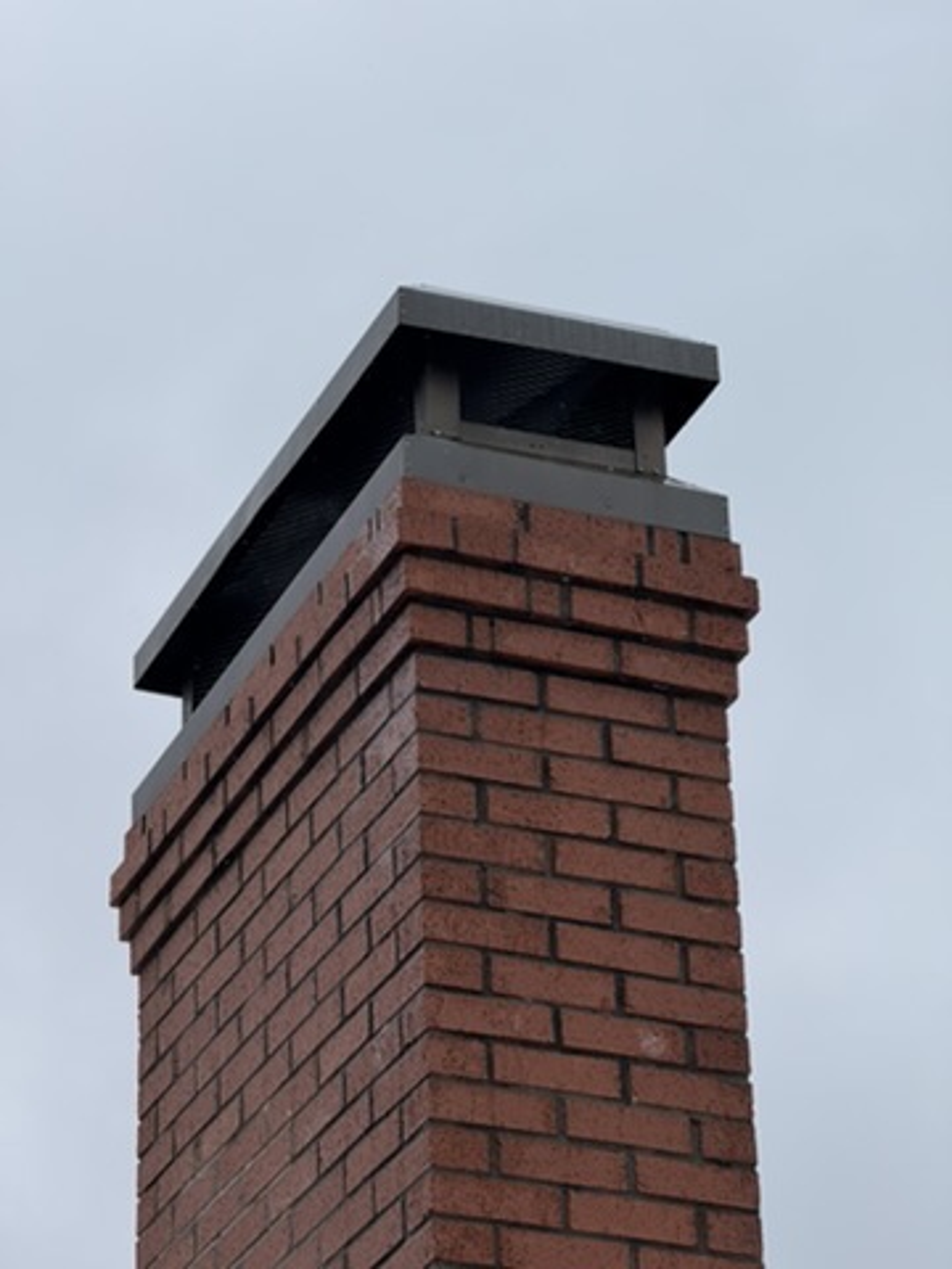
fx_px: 4400
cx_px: 476
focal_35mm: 120
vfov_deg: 16.4
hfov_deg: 12.3
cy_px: 634
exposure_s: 1/840
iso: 50
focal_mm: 15.66
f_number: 2.8
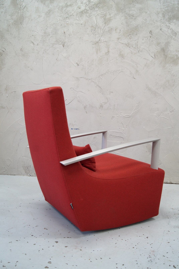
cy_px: 134
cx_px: 90
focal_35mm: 30
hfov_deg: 43.6
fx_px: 224
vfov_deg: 62.0
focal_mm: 20
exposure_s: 1/8
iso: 400
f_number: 6.3
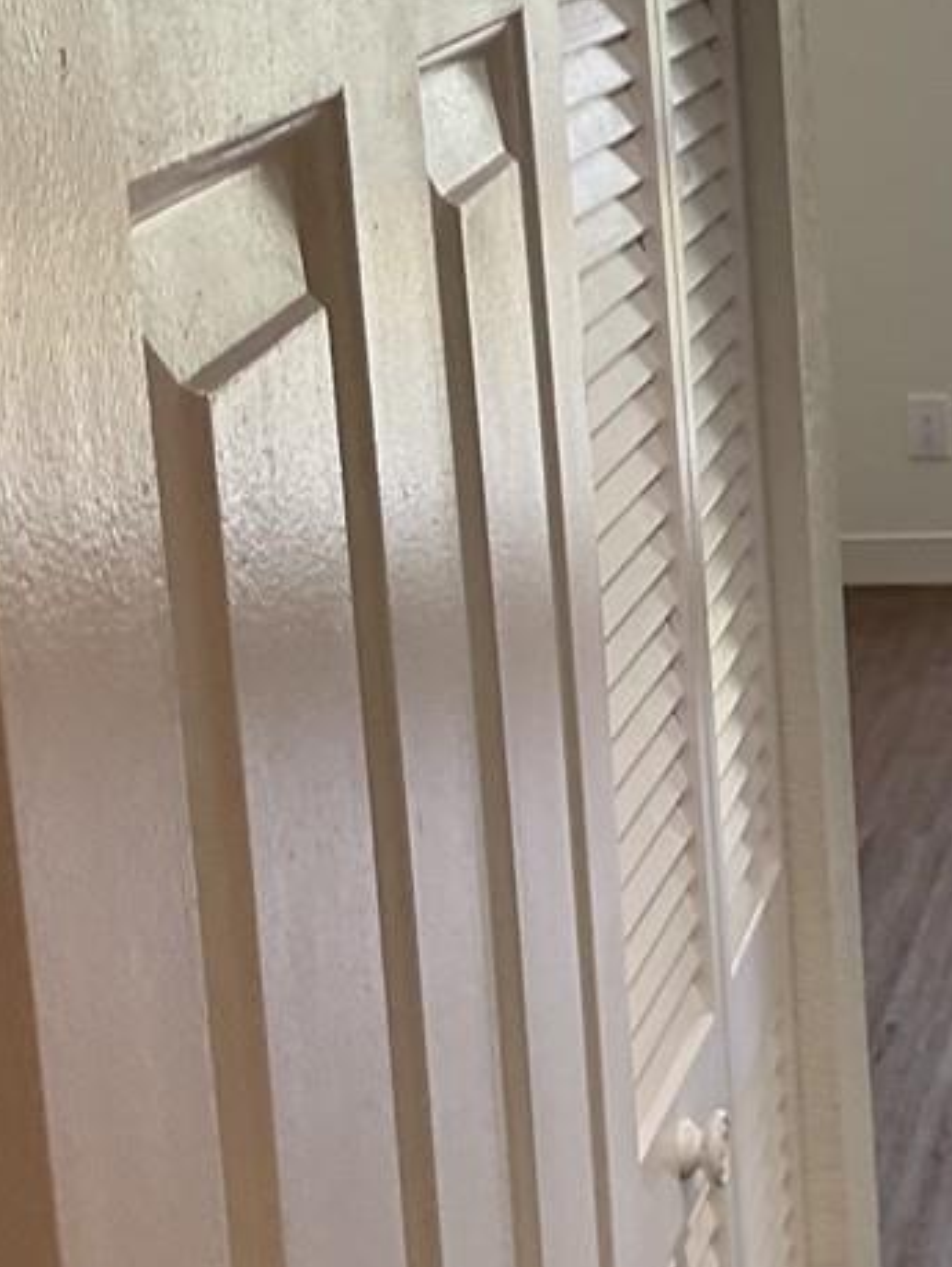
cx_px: 1526
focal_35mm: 101
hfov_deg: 13.6
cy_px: 627
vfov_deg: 19.4
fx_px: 3698
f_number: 1.8
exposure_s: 1/60
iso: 64
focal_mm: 3
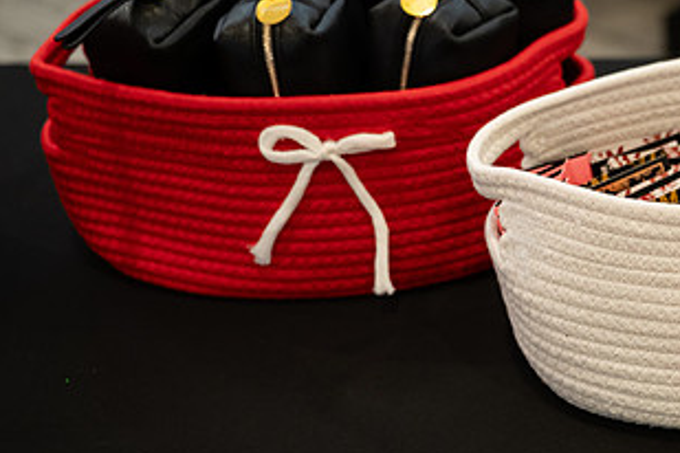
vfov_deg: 13.2
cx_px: 726
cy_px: 281
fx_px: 1964
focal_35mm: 104
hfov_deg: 18.9
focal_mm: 42
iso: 1000
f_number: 3.2
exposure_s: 1/160
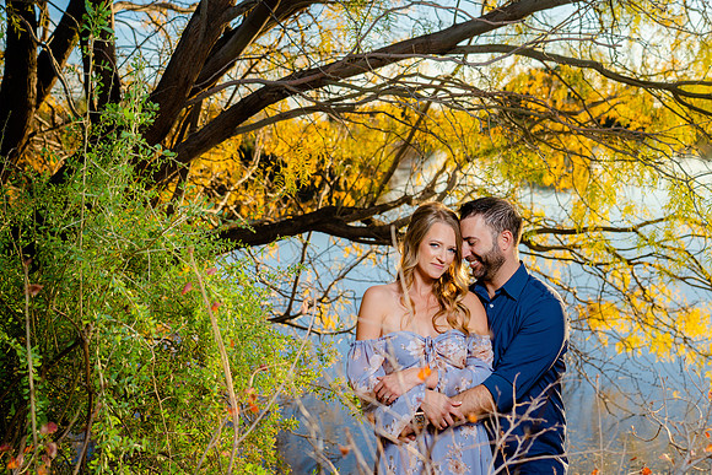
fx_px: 969
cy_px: 238
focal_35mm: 49
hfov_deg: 40.3
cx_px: 356
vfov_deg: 27.5
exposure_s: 1/250
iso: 50
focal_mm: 49
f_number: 4
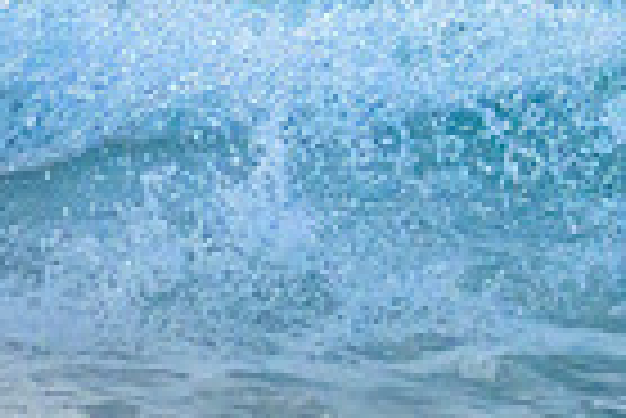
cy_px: 12
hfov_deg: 0.9
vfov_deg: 0.6
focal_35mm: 2289
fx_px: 39844
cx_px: 944
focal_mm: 400
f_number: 5.6
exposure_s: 1/2000
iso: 1100
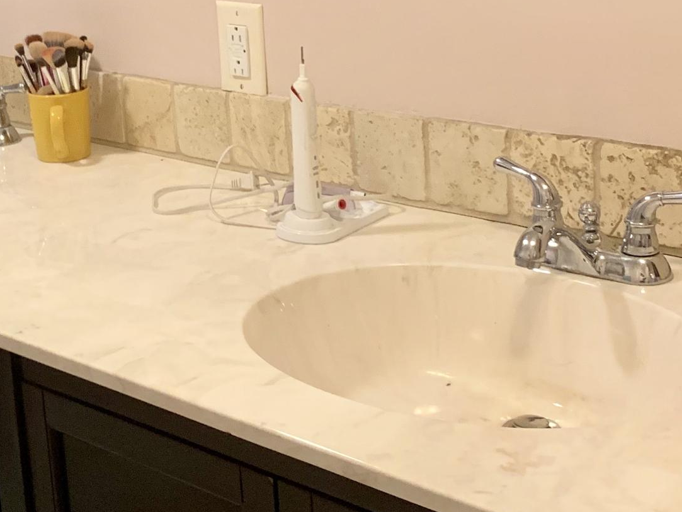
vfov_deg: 20.4
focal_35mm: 72
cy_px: 178
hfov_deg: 26.6
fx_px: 1419
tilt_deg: -15.4
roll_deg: +5.3
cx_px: 147
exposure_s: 1/40
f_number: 1.8
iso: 250
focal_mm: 4.25
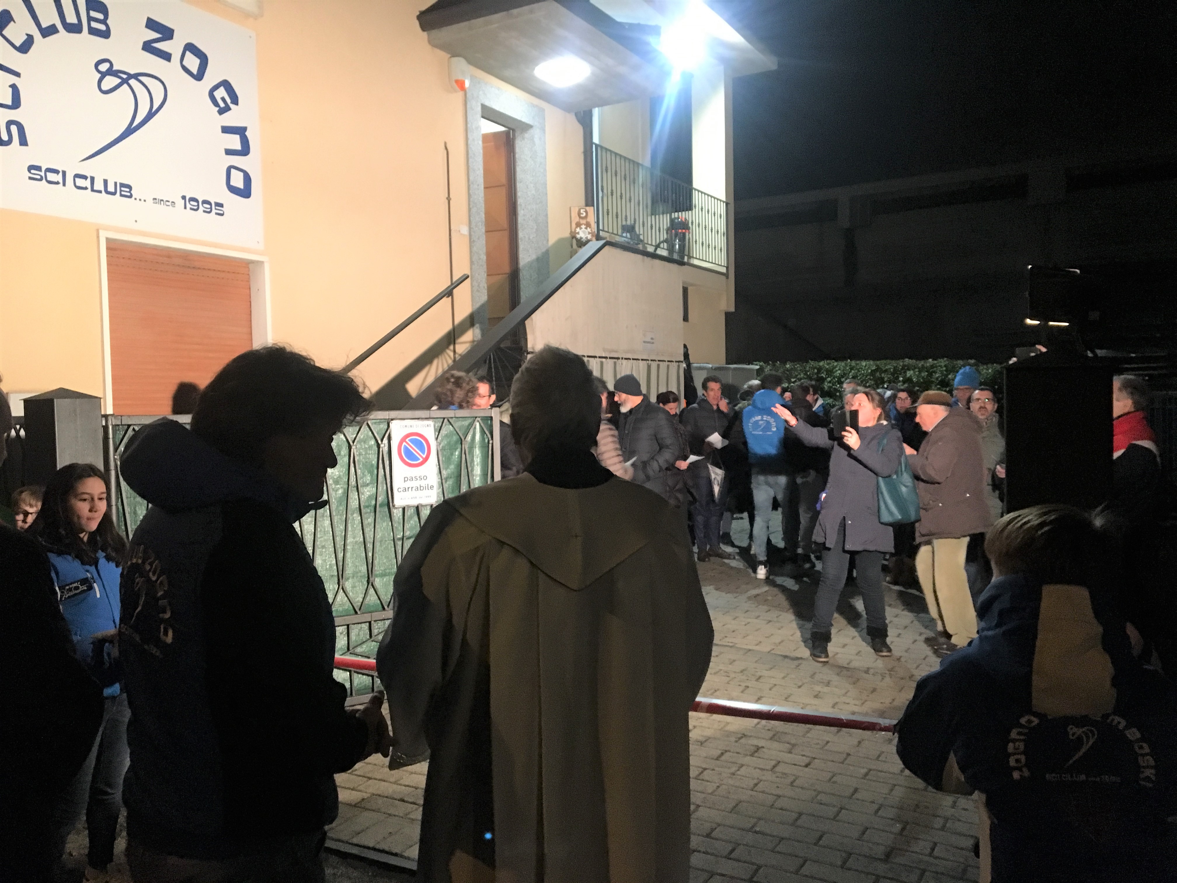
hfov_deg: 61.7
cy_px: 442
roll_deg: +1.4
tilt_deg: -1.6
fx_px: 986
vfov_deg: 48.2
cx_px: 588
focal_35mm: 29
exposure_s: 1/17
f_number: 2.2
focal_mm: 4.15
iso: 250
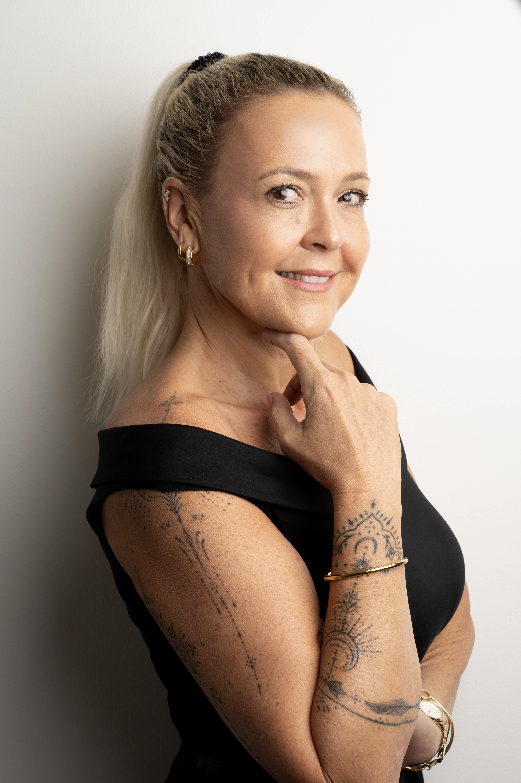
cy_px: 392
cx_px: 260
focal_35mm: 68
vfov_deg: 29.7
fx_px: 1478
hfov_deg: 20.0
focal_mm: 68
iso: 160
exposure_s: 1/160
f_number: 13
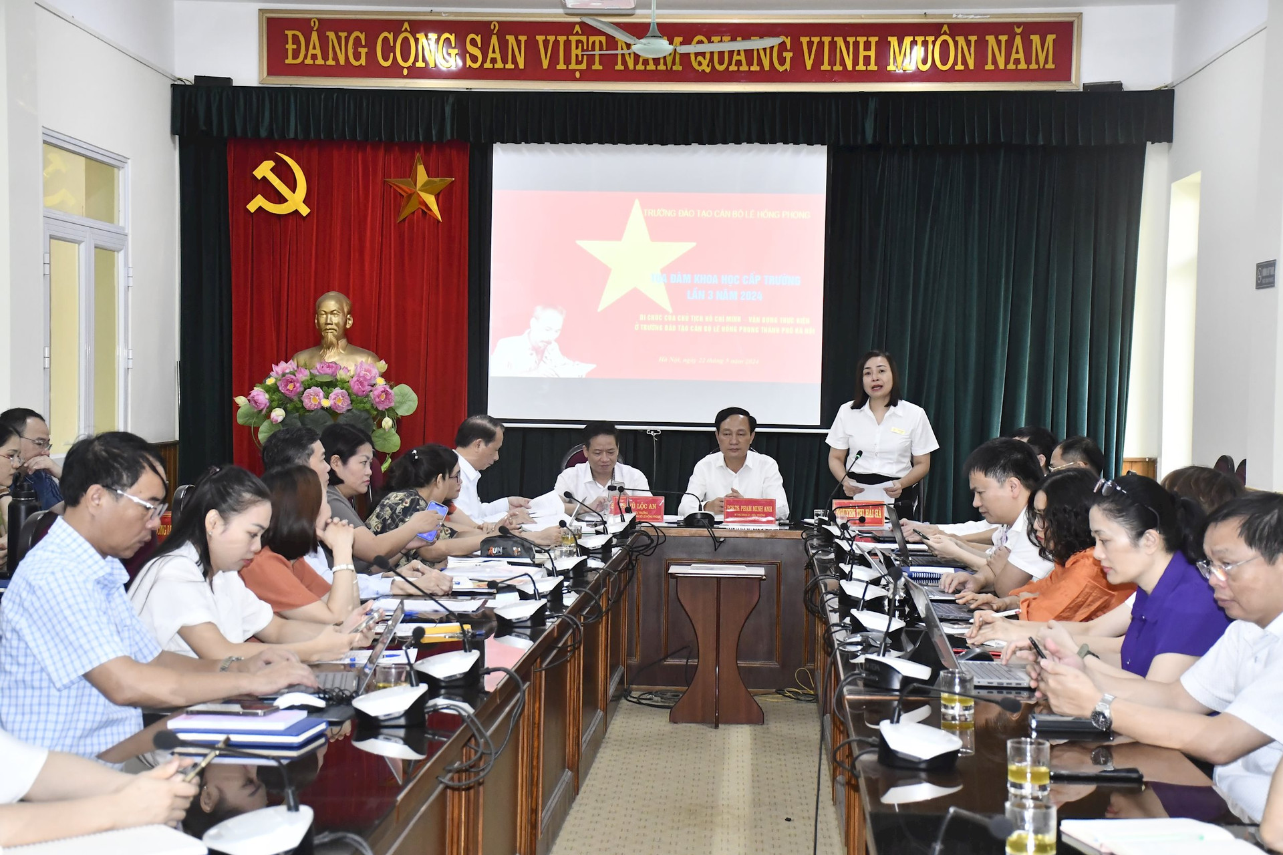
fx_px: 2031
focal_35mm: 57
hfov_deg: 35.1
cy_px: 428
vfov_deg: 23.8
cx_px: 642
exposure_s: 1/250
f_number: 5
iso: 3200
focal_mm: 38
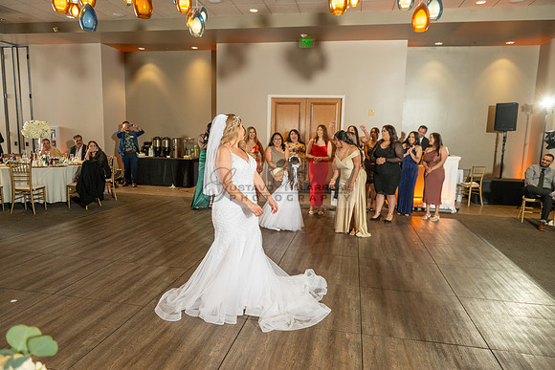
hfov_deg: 73.7
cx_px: 278
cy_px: 185
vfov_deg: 53.2
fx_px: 370
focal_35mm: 24
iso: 800
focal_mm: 24
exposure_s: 1/160
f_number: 3.5
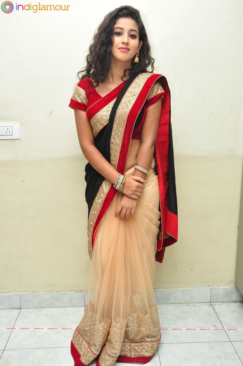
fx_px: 365
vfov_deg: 53.2
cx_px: 122
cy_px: 183
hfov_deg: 36.8
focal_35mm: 36
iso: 1600
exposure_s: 1/125
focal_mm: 24
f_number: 7.1
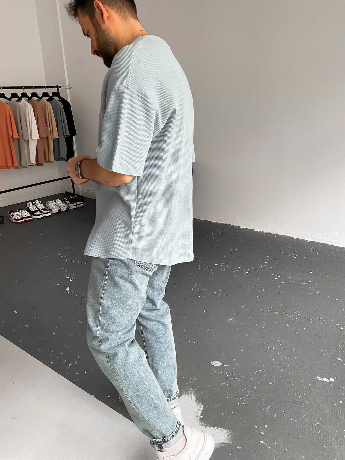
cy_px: 230
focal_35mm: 29
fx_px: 385
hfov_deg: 48.2
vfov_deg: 61.7
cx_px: 172
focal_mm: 3
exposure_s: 1/60
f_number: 1.8
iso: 64
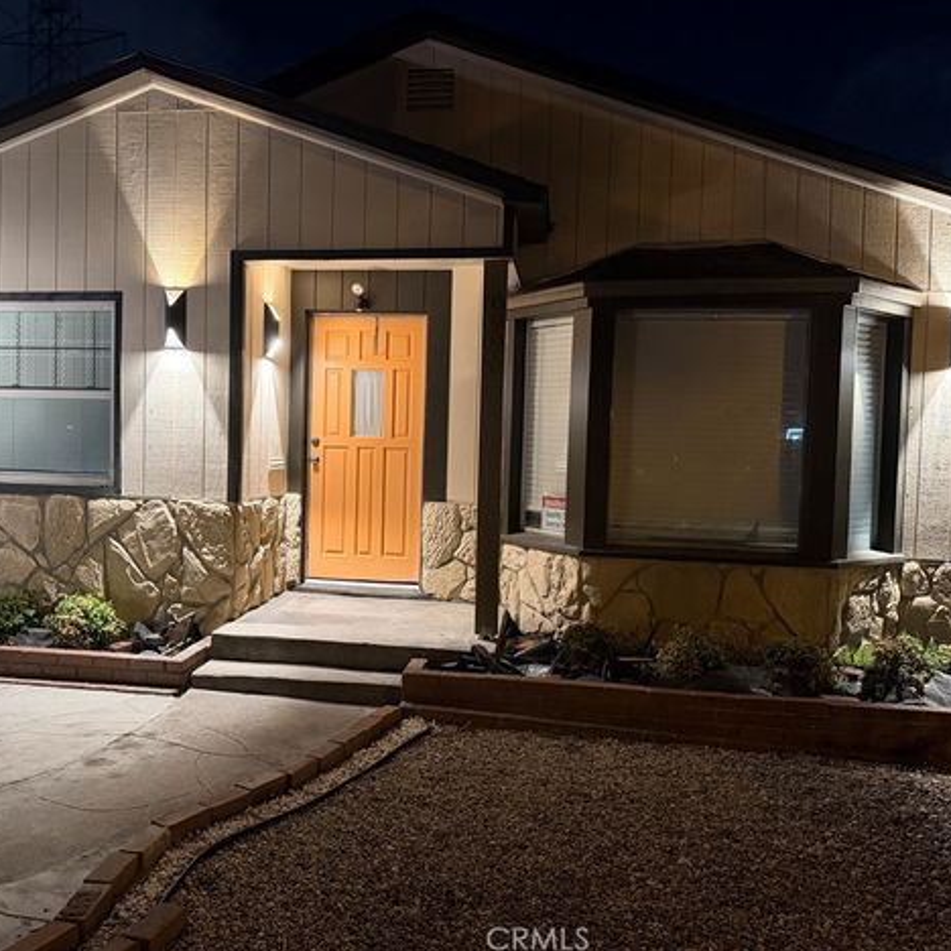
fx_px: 901
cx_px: 408
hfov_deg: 55.4
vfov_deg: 55.6
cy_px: 469
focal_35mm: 29
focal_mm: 6.76
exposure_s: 1/40
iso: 640
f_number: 1.78
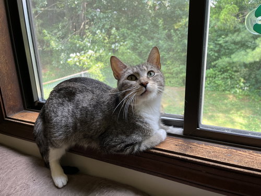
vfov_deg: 53.1
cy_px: 98
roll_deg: +1.9
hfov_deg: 67.3
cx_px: 130
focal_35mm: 26
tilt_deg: -16.4
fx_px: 196
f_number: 1.6
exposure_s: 1/121
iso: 80
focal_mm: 5.1
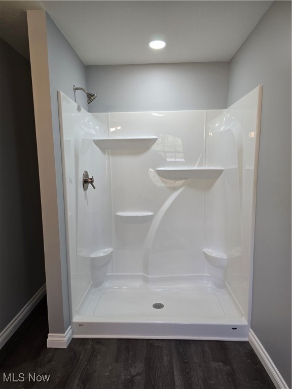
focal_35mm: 23
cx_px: 146
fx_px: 259
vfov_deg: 73.9
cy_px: 194
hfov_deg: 58.9
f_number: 1.7
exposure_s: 1/120
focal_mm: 6.3
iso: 125
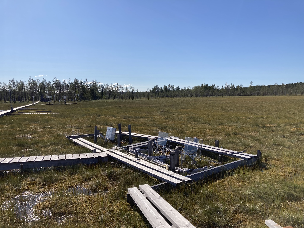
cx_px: 152
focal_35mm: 28
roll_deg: +1.3
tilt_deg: -3.0
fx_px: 246
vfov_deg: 49.7
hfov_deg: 63.4
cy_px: 114
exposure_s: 1/3745
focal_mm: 3.99
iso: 25
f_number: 1.8
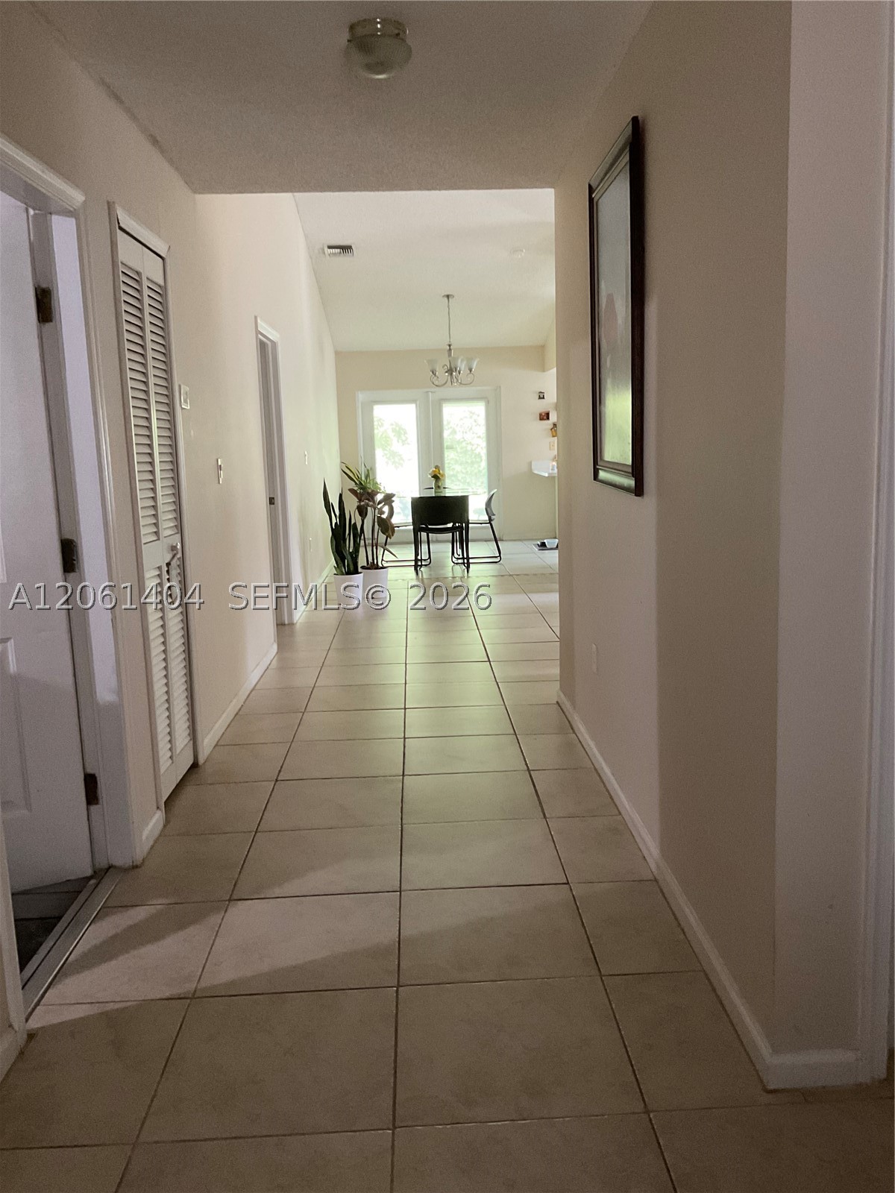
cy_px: 596
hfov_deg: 48.2
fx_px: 1000
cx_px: 448
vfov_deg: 61.7
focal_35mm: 29
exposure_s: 1/40
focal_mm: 3
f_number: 1.8
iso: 320
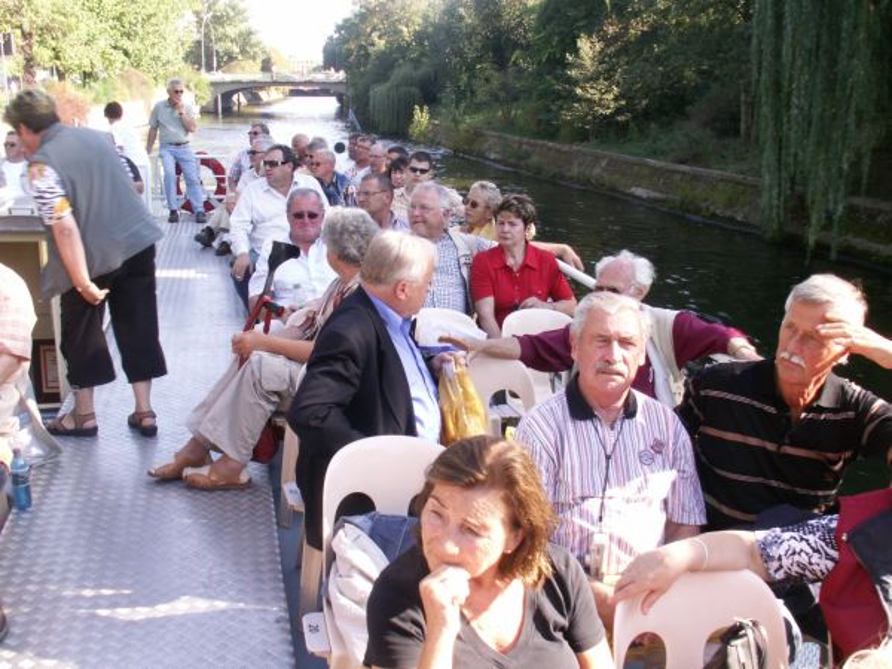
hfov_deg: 52.6
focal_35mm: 35
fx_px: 902
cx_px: 446
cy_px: 334
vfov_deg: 40.7
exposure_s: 1/30
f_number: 5.6
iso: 50
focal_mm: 5.86
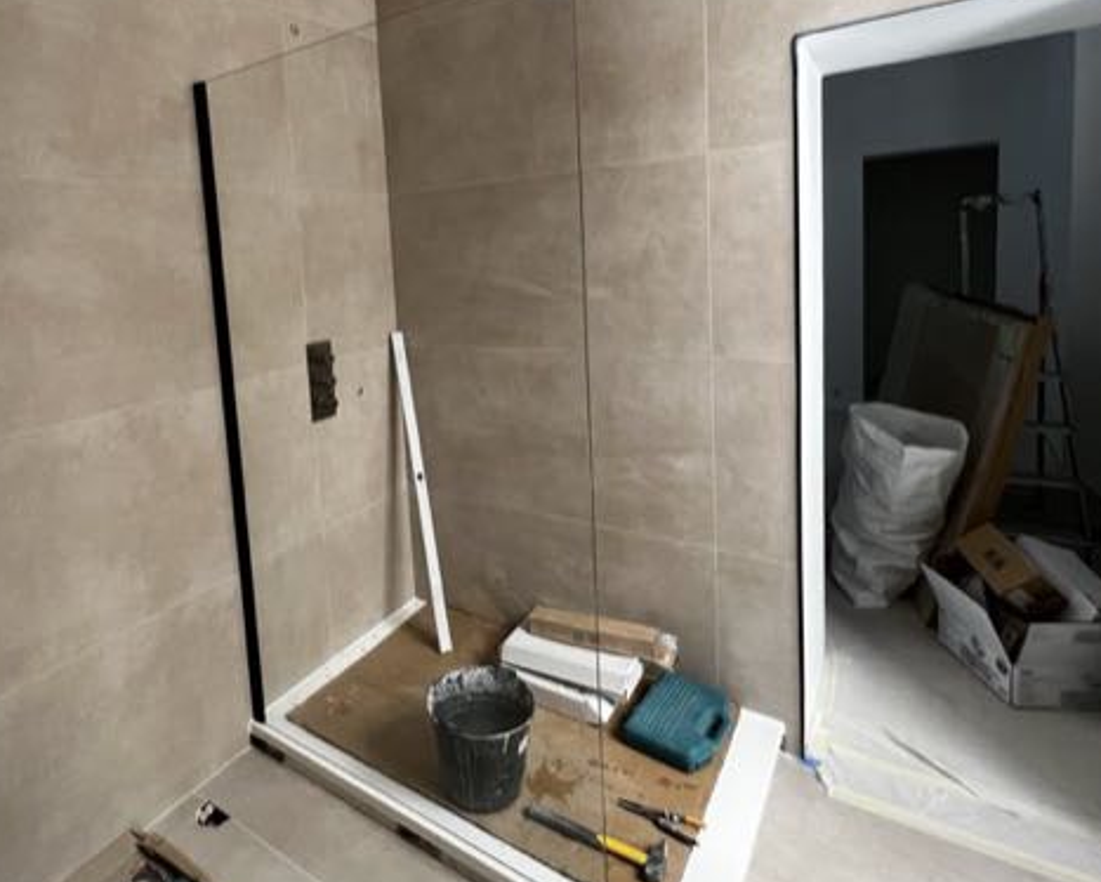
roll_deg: +3.5
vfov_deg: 69.5
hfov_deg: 81.7
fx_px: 619
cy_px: 321
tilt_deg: -5.2
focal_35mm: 19
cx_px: 415
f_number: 1.8
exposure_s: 1/99
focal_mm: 1.57
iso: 125
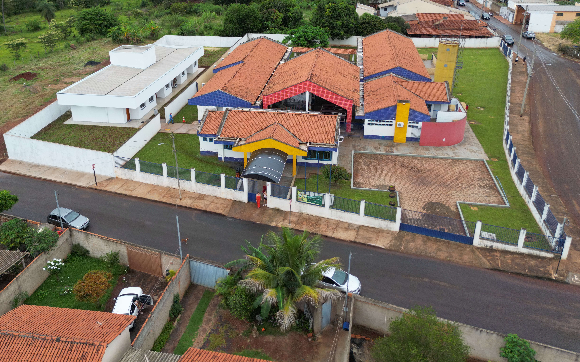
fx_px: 474
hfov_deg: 62.9
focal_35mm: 30
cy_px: 138
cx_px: 276
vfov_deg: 41.6
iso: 140
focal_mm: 6.72
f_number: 1.7
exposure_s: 1/120
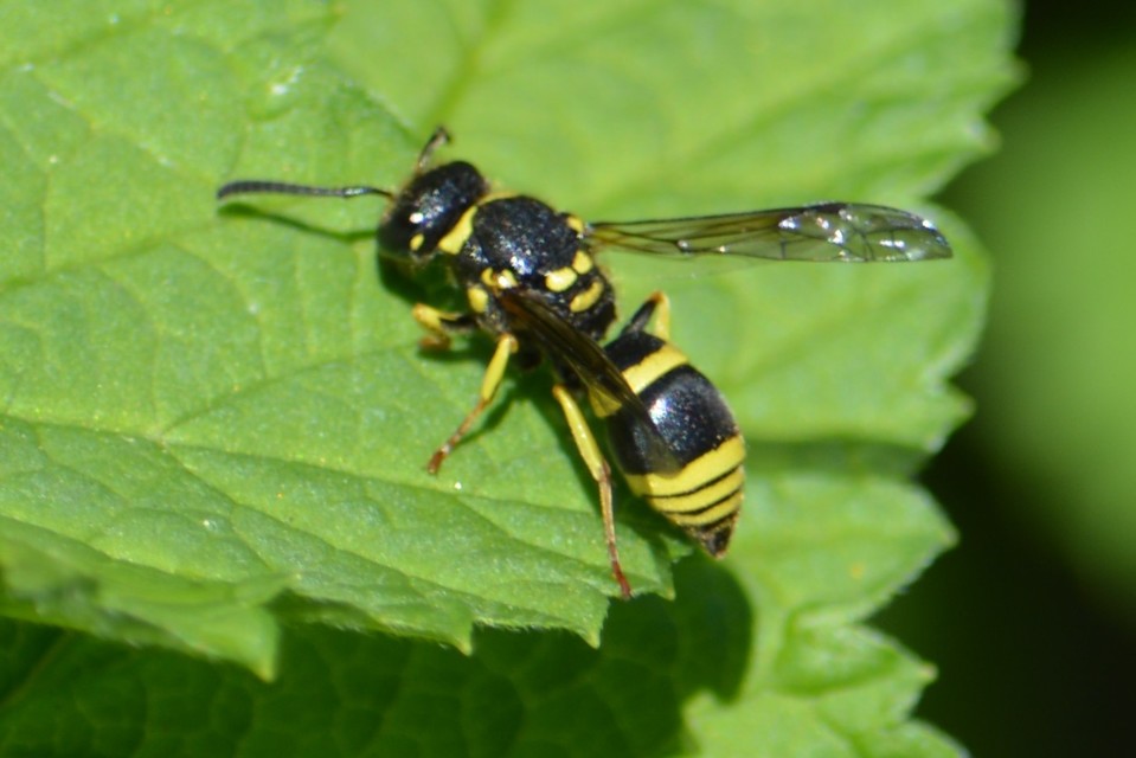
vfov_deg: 3.1
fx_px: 14203
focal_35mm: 450
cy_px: 379
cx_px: 568
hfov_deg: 4.6
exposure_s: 1/200
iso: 100
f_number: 8
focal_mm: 300
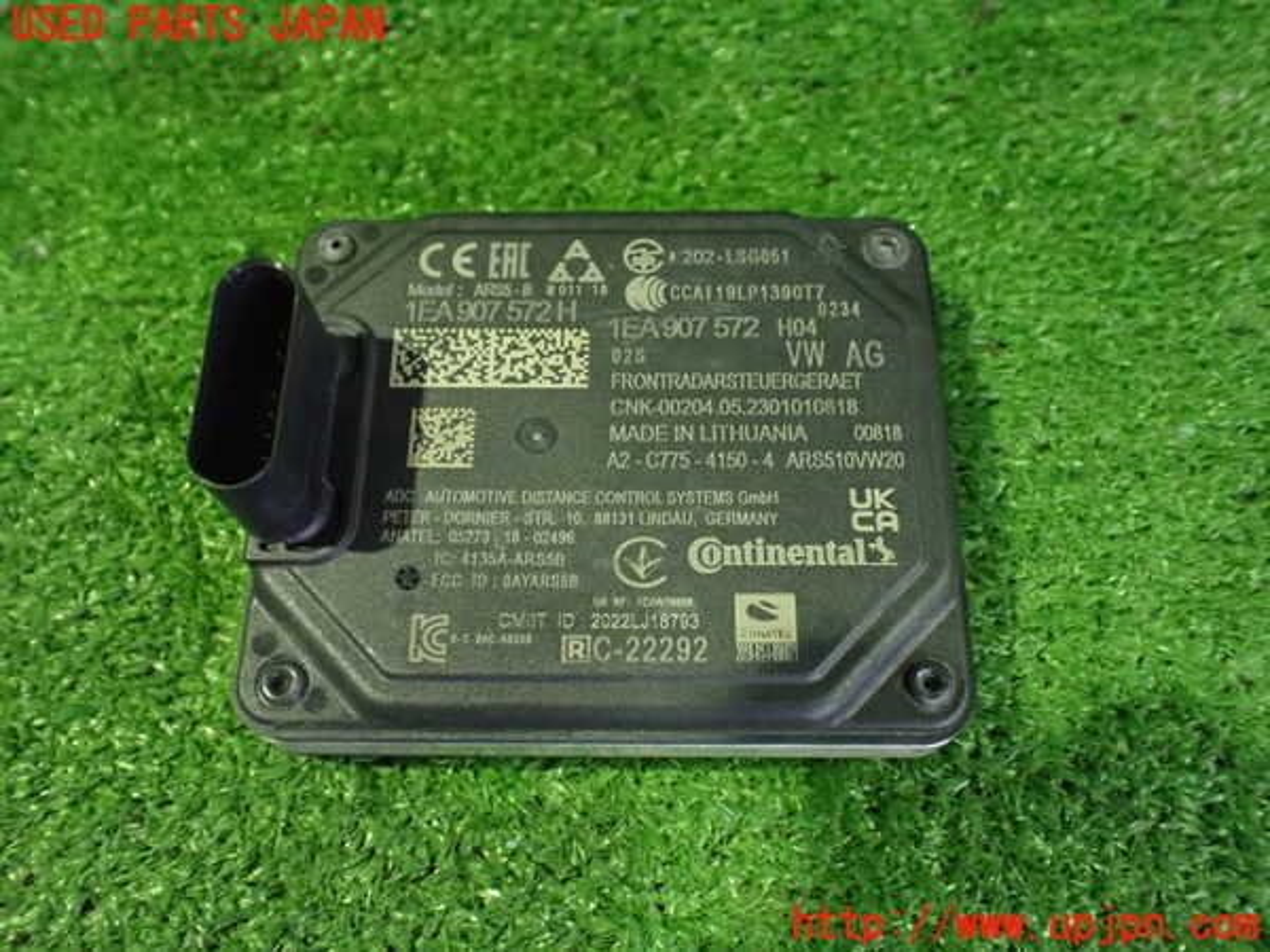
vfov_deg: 46.8
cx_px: 635
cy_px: 476
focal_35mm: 30
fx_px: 1101
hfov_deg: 60.0
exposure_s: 1/30
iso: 1250
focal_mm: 5.4
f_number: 2.3
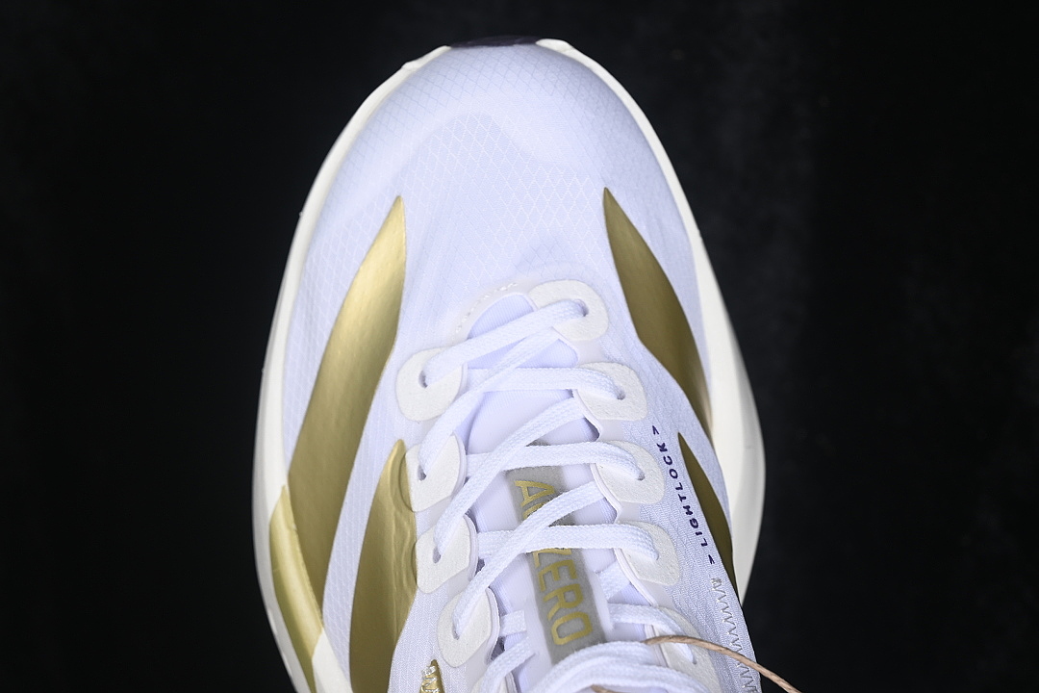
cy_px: 346
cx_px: 520
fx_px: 2164
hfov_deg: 27.0
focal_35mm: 75
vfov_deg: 18.2
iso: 160
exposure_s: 1/100
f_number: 7.1
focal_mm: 50
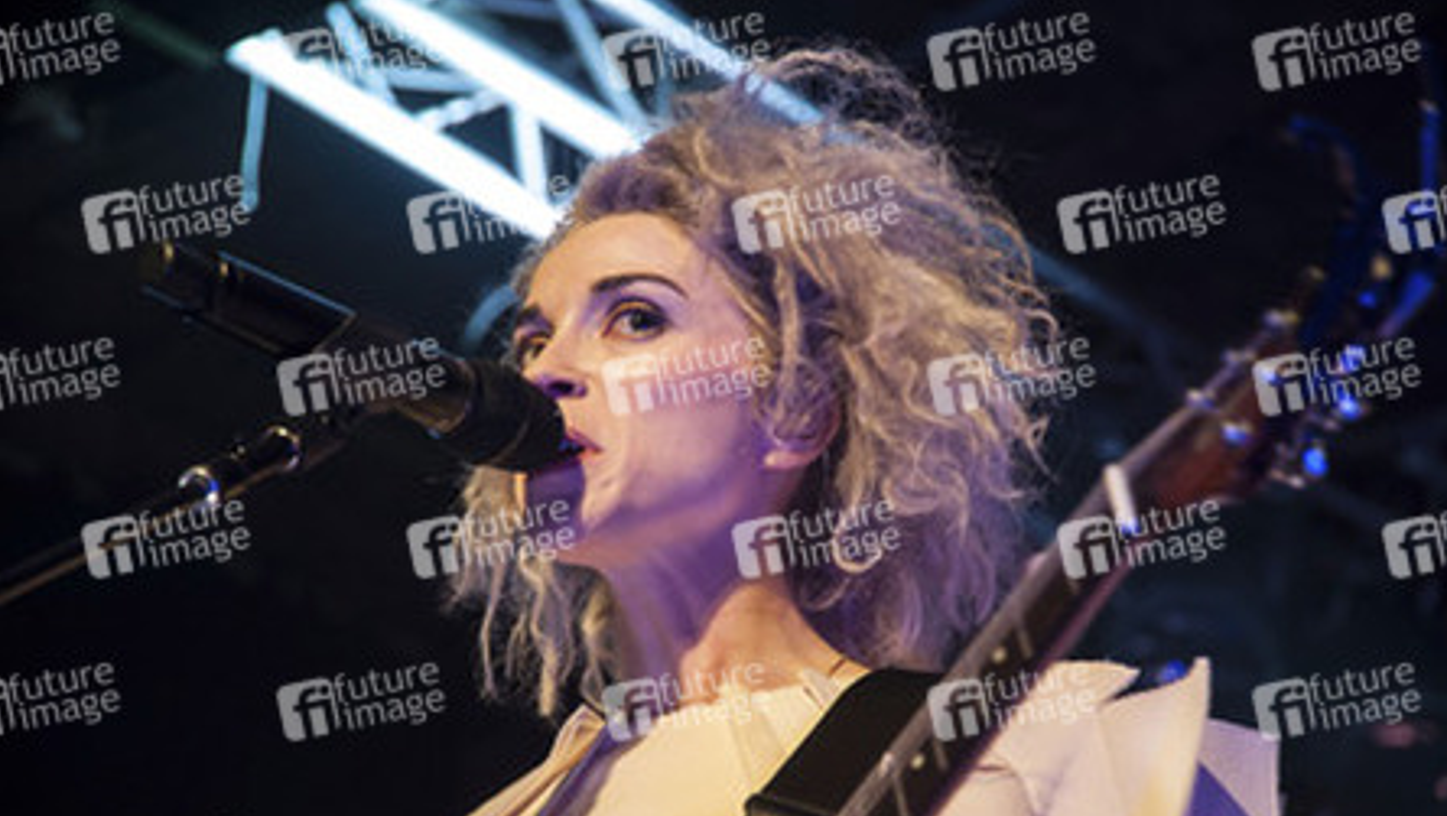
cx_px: 728
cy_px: 458
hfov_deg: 16.9
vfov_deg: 9.6
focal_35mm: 127
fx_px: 4876
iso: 2000
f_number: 5.6
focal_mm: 120
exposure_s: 1/40
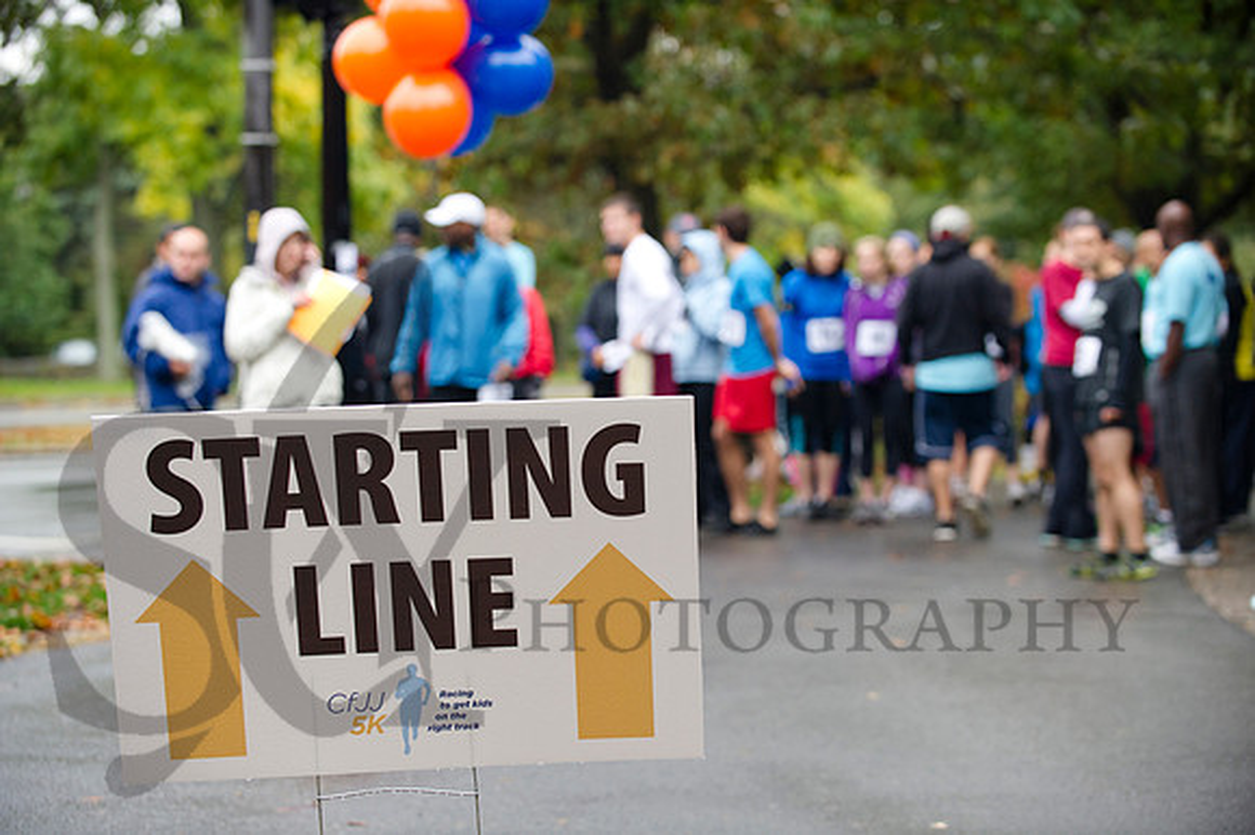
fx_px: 3414
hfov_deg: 20.8
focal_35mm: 98
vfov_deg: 13.9
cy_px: 418
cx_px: 628
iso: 1600
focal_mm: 98
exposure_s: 1/250
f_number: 4
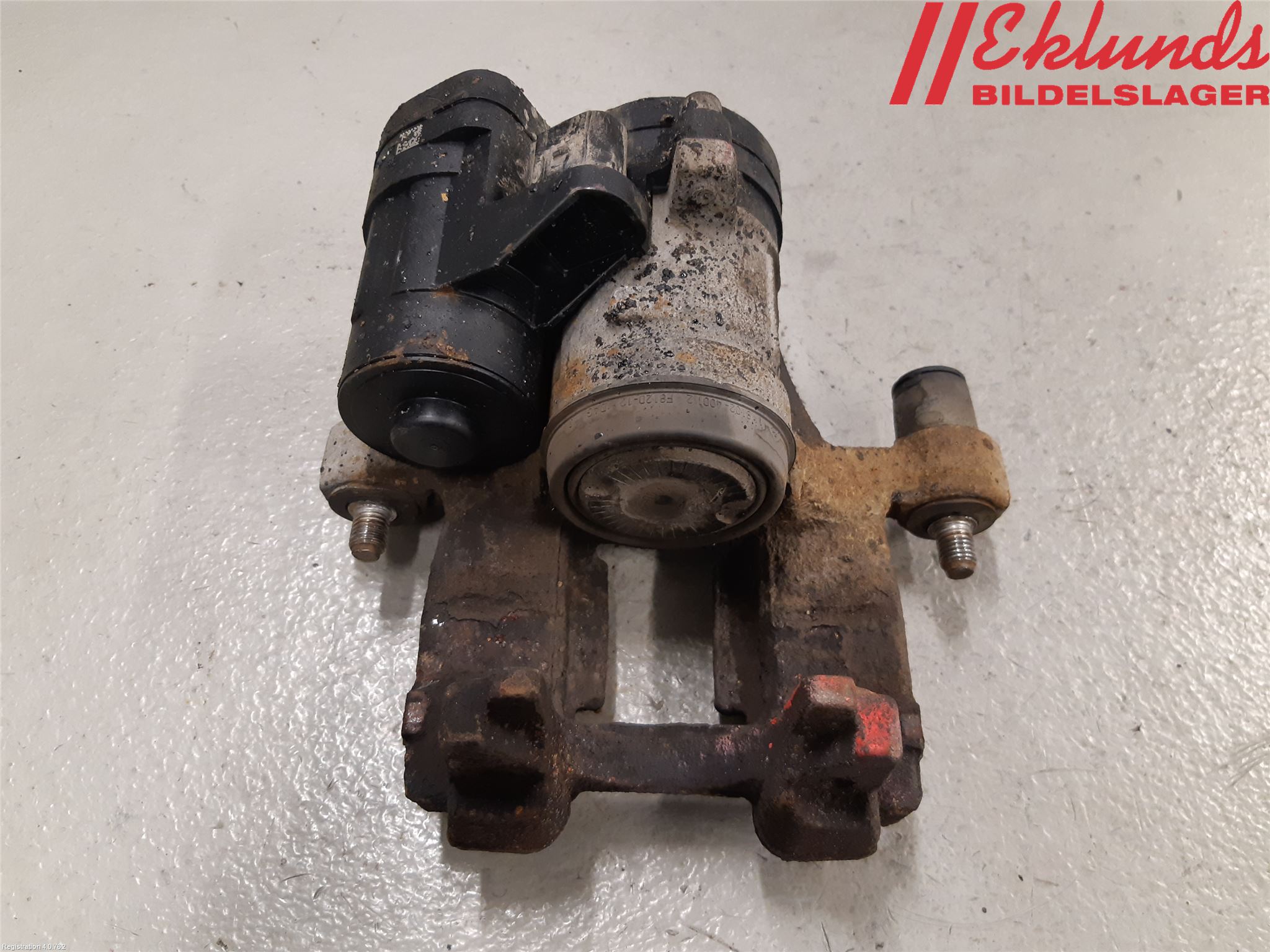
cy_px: 476
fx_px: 954
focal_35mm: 26
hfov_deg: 67.3
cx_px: 635
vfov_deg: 53.1
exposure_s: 1/50
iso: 200
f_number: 1.7
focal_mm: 3.93
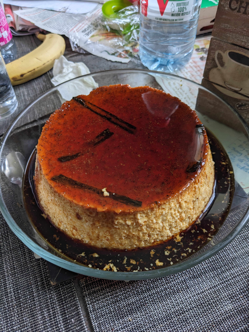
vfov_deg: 65.3
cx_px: 124
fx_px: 259
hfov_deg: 51.4
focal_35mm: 27
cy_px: 166
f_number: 1.73
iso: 62
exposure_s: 1/49.9
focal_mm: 4.38
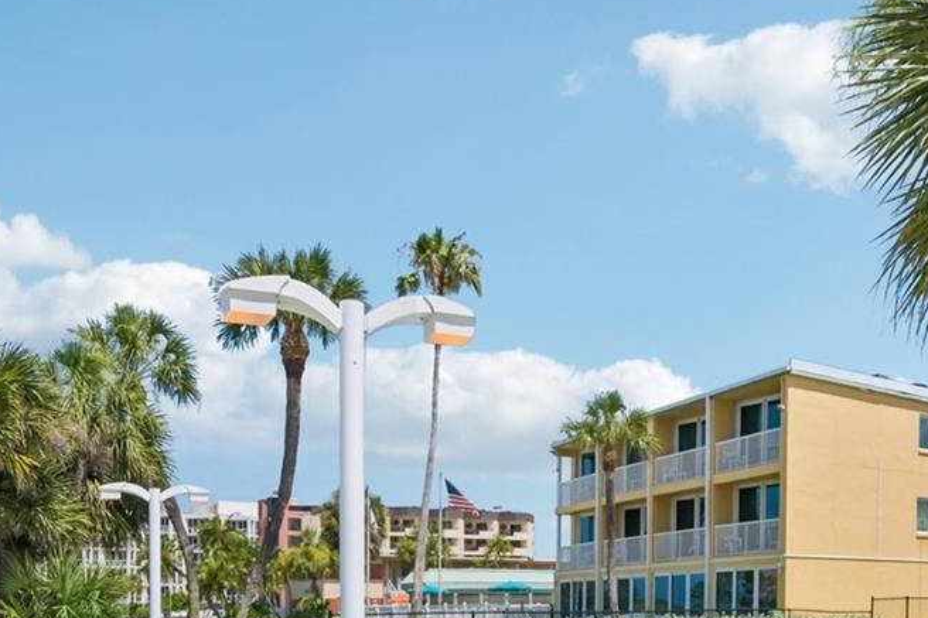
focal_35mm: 39
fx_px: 1005
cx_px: 580
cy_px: 597
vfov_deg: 31.9
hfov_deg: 49.1
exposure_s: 1/2500
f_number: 8
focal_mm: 16
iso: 400
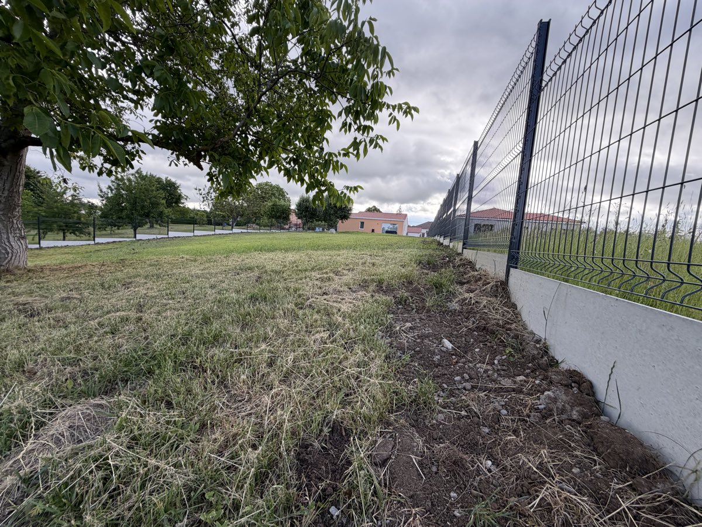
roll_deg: -3.9
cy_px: 264
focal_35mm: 14
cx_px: 351
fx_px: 284
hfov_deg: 102.1
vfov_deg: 85.7
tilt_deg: -4.7
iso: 50
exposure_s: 1/502
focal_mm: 2.22
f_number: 2.2
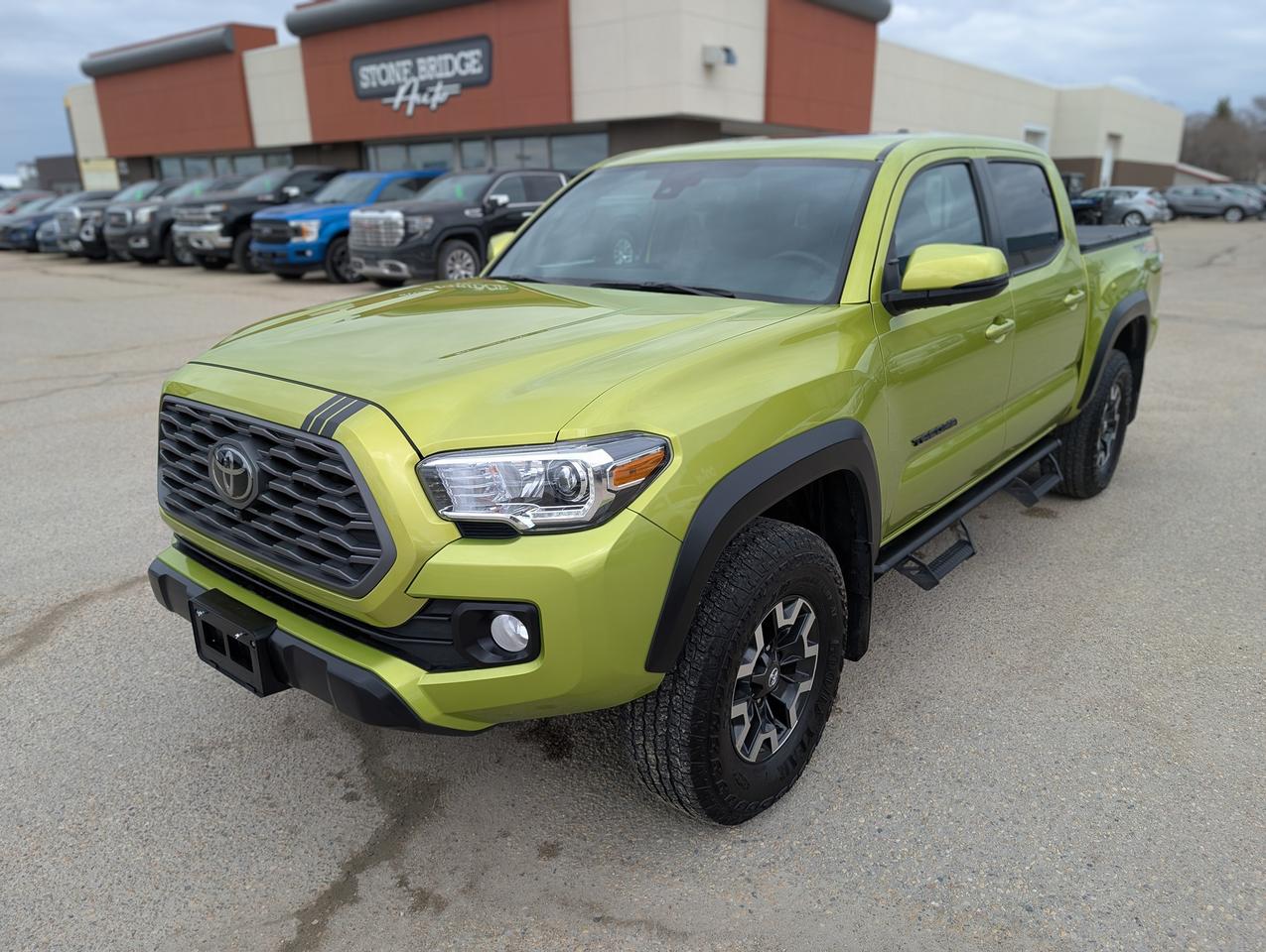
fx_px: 879
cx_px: 633
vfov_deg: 56.9
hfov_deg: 71.5
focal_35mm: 24
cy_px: 476
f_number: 1.68
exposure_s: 1/687
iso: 19
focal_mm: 6.9
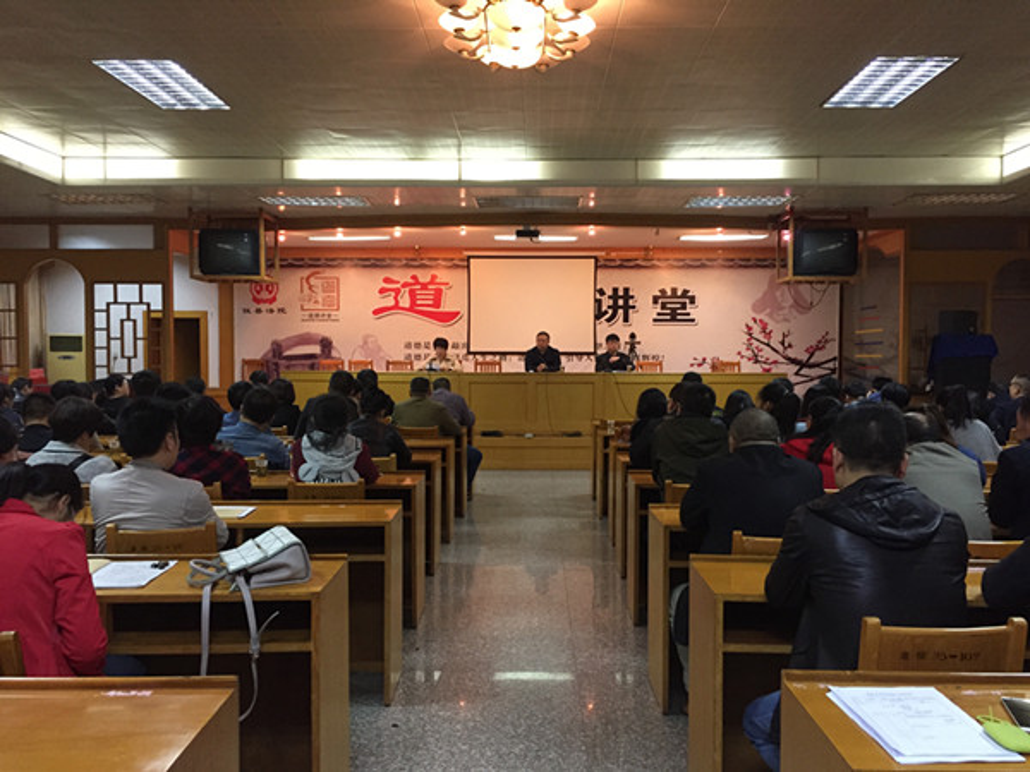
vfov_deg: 48.2
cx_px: 515
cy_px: 386
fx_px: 863
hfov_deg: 61.7
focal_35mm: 29
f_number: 2.2
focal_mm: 4.15
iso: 200
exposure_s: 1/30
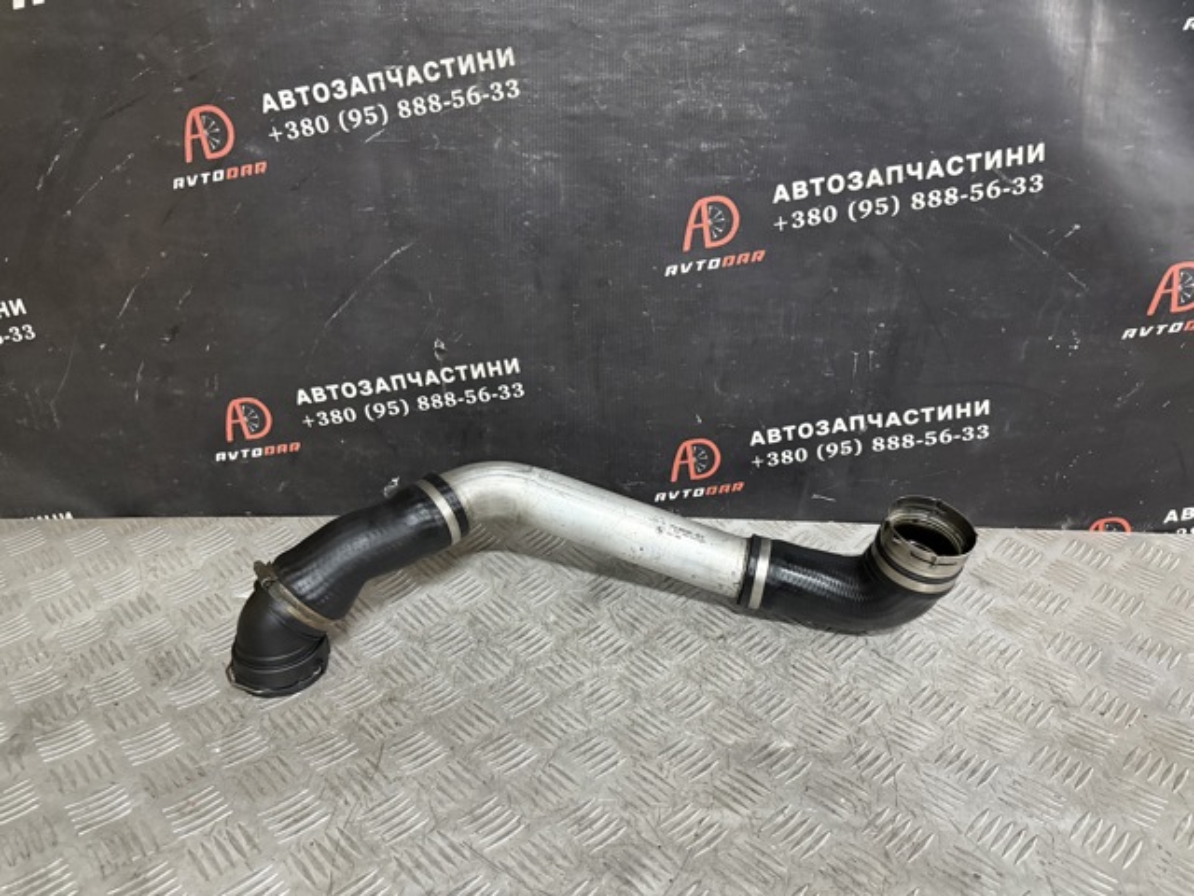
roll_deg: -1.0
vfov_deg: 56.8
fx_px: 828
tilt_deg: -21.5
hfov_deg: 71.6
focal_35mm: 24
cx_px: 597
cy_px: 448
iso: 800
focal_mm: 6.76
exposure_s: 1/44
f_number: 1.78
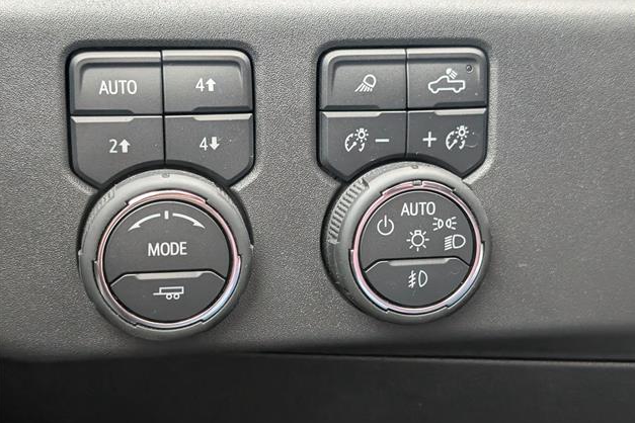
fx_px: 917
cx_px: 321
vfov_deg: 26.0
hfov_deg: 38.2
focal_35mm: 52
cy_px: 209
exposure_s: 1/119
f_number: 1.68
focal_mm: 6.9
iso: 894
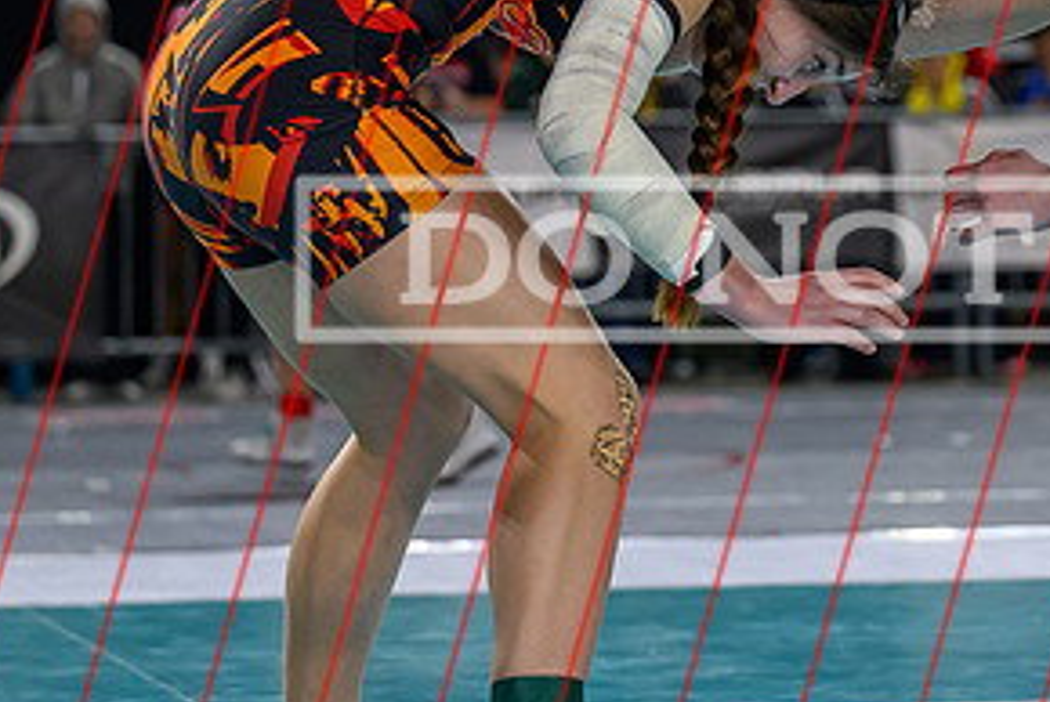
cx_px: 1003
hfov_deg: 9.4
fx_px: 6335
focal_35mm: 217
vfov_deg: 6.3
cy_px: -61
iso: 1600
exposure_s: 1/800
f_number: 2.8
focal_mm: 70
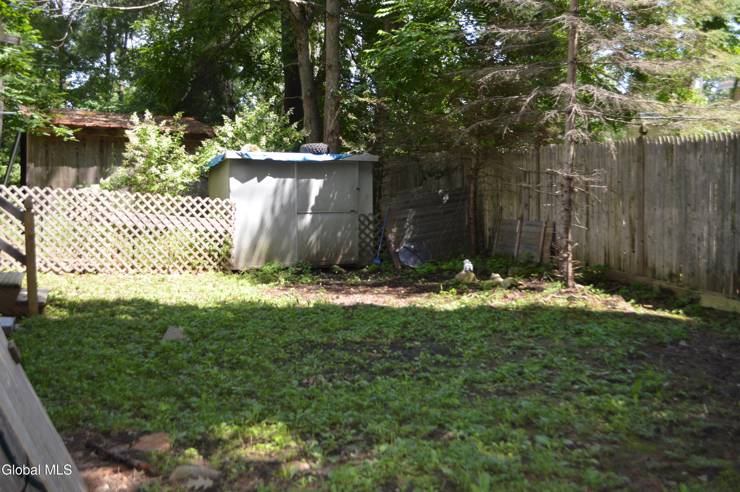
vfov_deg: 36.8
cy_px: 246
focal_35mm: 36
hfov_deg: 53.2
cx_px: 370
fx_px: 739
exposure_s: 1/125
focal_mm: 24
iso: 125
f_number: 4
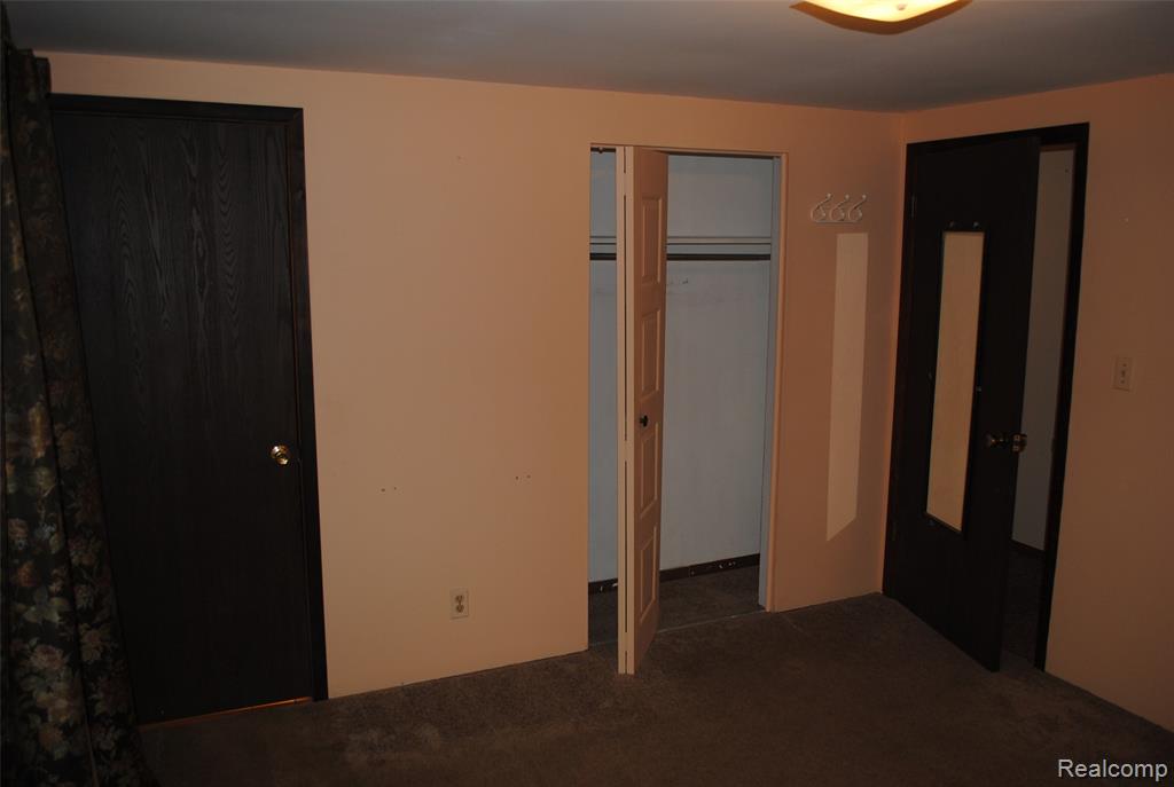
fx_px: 882
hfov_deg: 67.3
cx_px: 587
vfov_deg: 48.1
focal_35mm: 27
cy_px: 394
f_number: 3.5
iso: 200
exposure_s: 1/60
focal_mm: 18
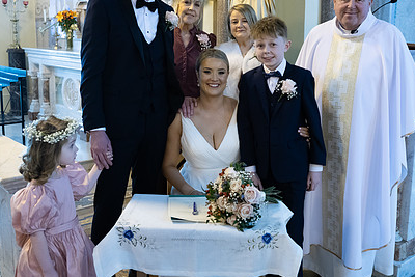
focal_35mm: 42
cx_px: 206
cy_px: 109
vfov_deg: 31.8
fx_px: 484
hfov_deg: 46.4
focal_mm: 29
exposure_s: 1/160
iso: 1250
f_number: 3.5
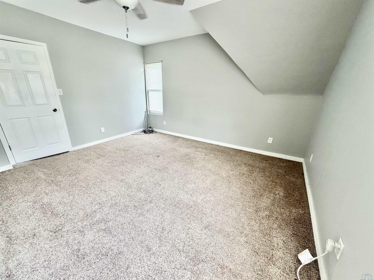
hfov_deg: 102.1
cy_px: 140
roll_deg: -0.3
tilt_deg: -17.9
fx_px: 151
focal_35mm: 14
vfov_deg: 85.7
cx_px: 187
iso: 250
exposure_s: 1/121
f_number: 2.2
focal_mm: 2.22
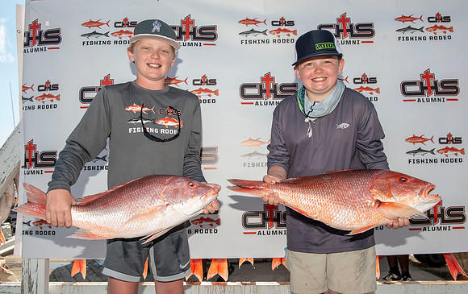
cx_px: 240
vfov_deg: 38.2
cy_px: 152
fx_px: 426
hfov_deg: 57.6
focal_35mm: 33
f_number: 7.1
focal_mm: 31
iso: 50
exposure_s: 1/200
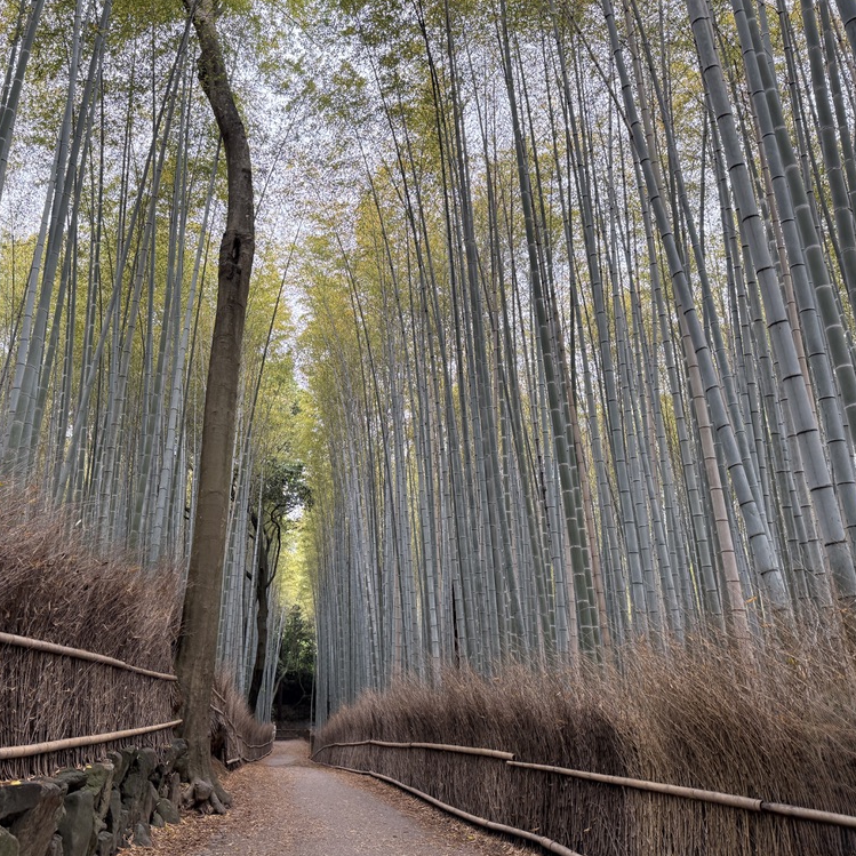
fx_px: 811
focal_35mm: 29
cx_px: 318
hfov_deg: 54.9
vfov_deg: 55.6
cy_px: 426
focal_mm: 6.76
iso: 200
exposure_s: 1/121
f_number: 1.78
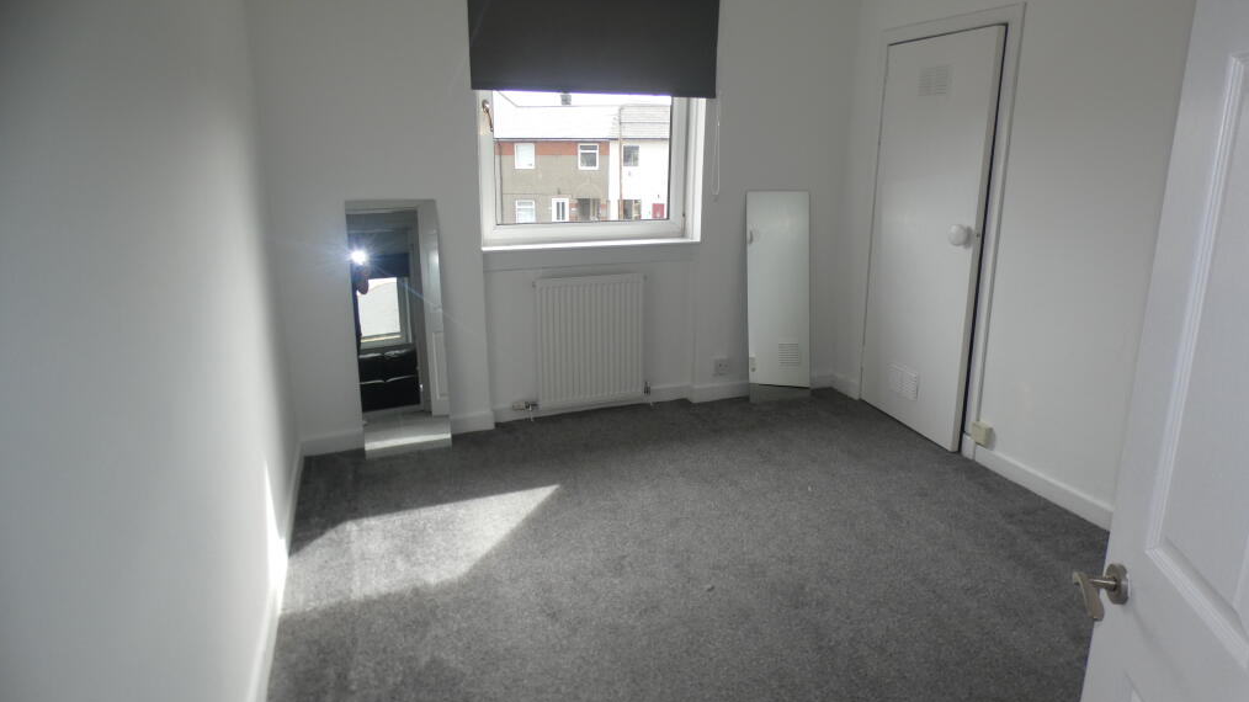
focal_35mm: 22
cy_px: 303
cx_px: 621
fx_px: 728
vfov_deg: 51.3
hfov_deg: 81.2
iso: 80
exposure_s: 1/100
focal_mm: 3.6
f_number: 2.8
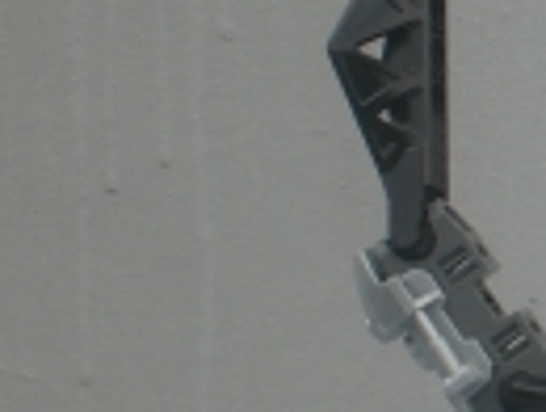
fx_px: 2955
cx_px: 1197
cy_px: 387
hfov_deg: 9.6
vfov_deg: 7.9
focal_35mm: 187
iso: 50
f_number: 4.4
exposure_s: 1/250
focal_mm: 6.3
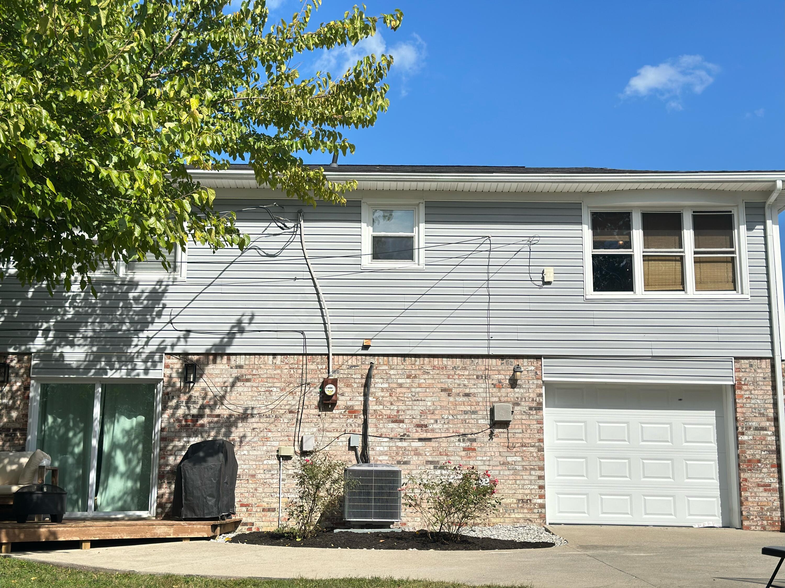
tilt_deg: +10.9
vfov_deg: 30.3
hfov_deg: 39.7
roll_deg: -0.4
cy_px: 294
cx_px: 392
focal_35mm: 48
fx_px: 1089
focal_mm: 6.86
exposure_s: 1/5263
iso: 100
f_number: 1.78
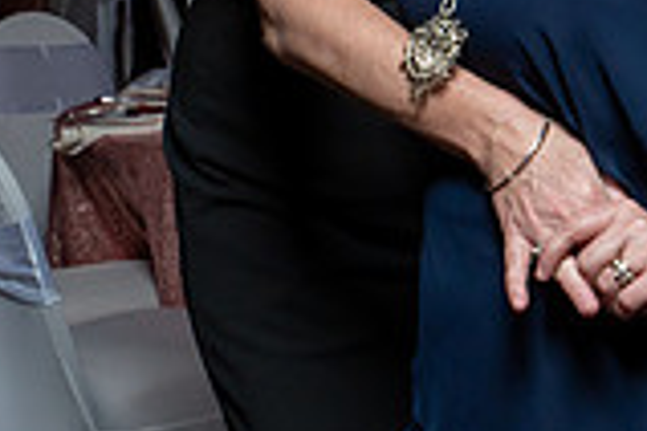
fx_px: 2462
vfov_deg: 9.7
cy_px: -196
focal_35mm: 137
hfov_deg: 14.7
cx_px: 630
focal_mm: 35
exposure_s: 1/200
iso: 1250
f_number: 5.6
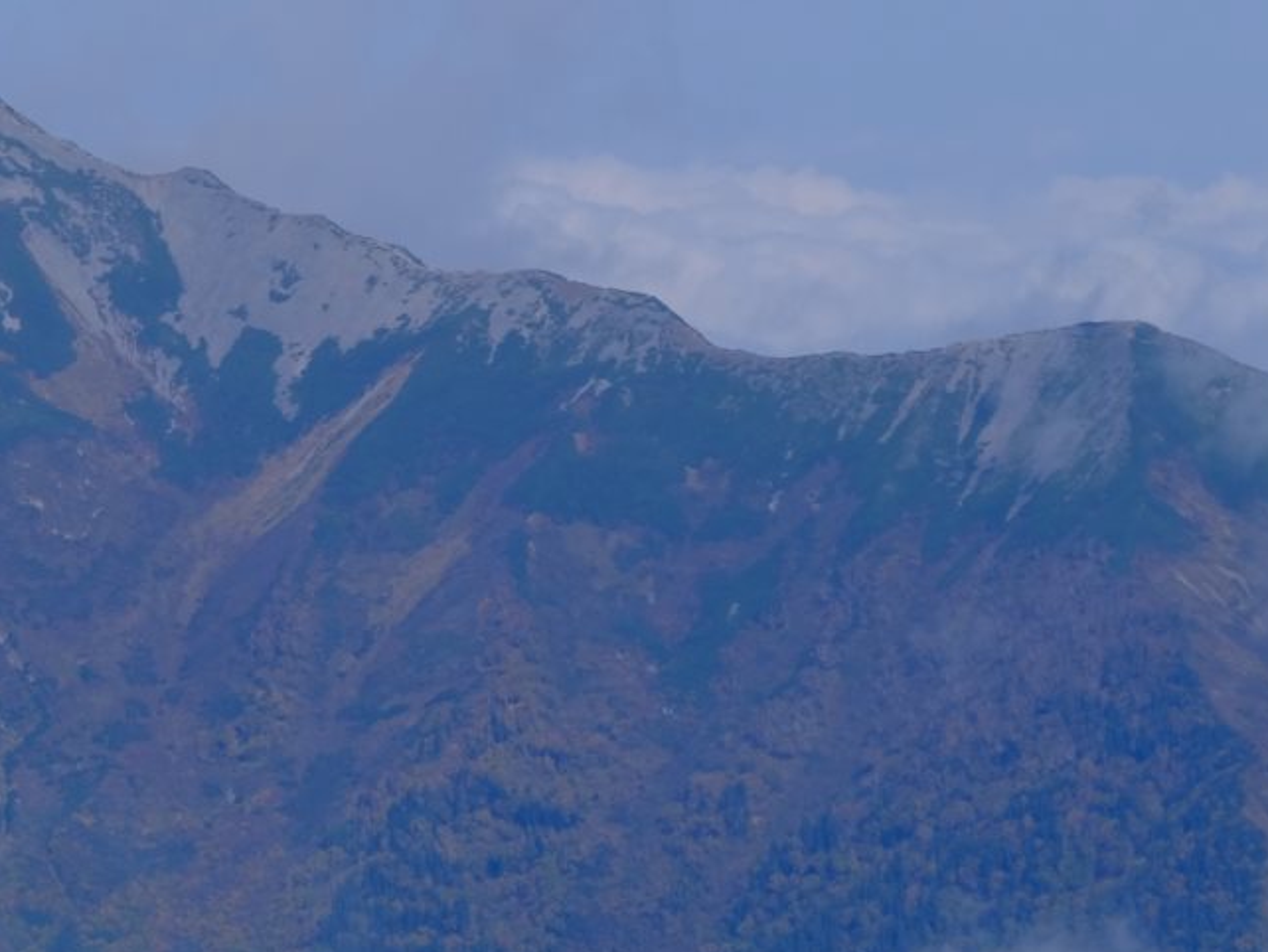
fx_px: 17369
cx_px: 369
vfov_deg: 3.1
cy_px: 298
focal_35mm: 474
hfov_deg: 4.2
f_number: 8
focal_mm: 135
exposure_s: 1/750
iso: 160
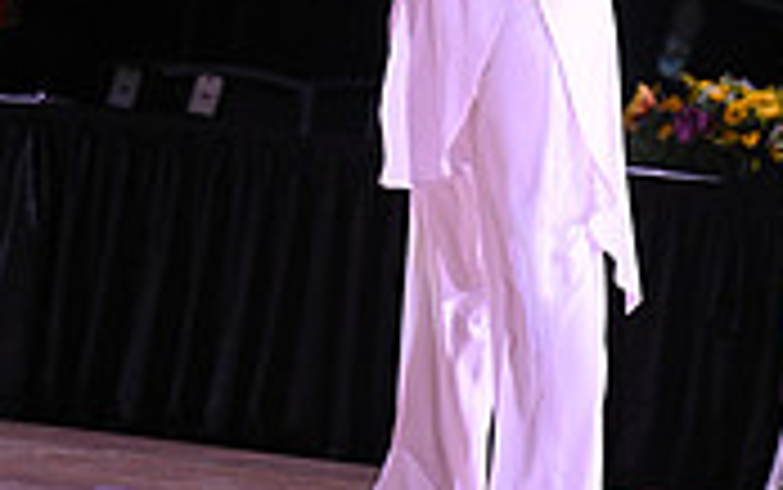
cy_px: -490
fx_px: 13025
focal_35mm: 610
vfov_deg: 2.2
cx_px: 569
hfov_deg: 3.4
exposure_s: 1/200
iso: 1600
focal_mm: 180
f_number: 4
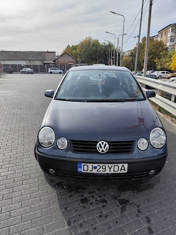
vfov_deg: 69.3
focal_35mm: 25
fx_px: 169
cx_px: 94
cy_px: 126
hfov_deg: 54.8
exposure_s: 1/1672
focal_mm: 6.19
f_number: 1.65
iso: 50
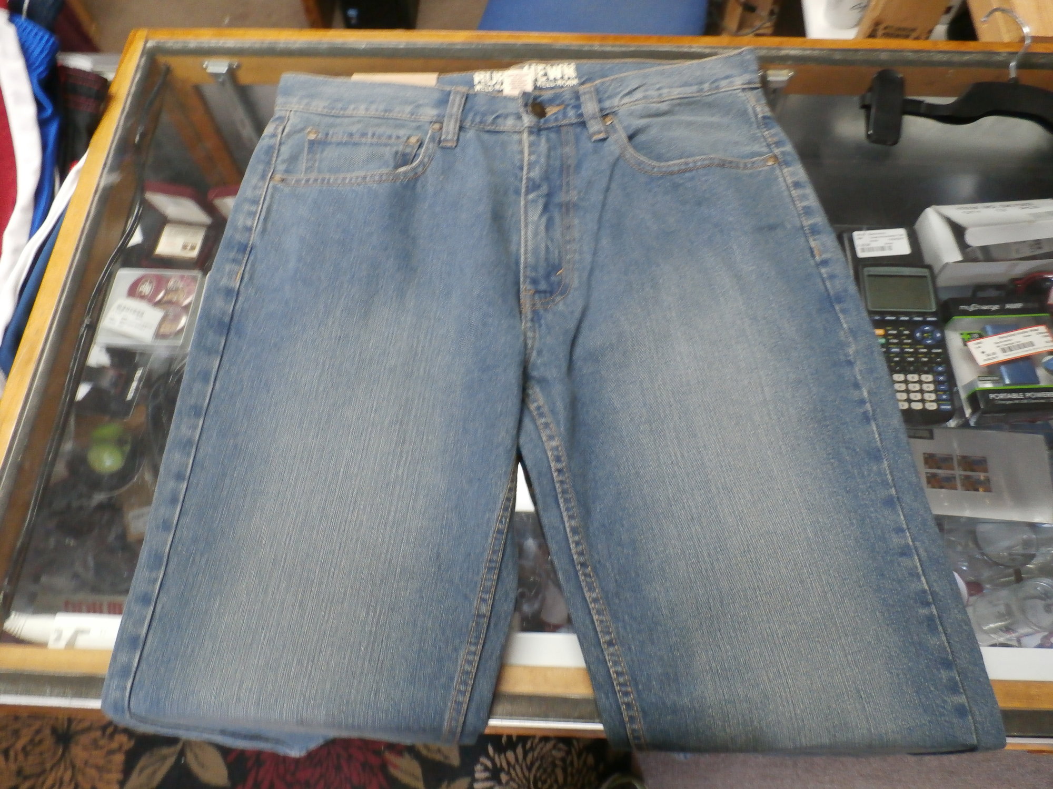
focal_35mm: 25
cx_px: 526
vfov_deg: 54.9
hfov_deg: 69.4
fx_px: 760
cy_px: 394
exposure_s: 1/25
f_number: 3
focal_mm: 4.5
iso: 400
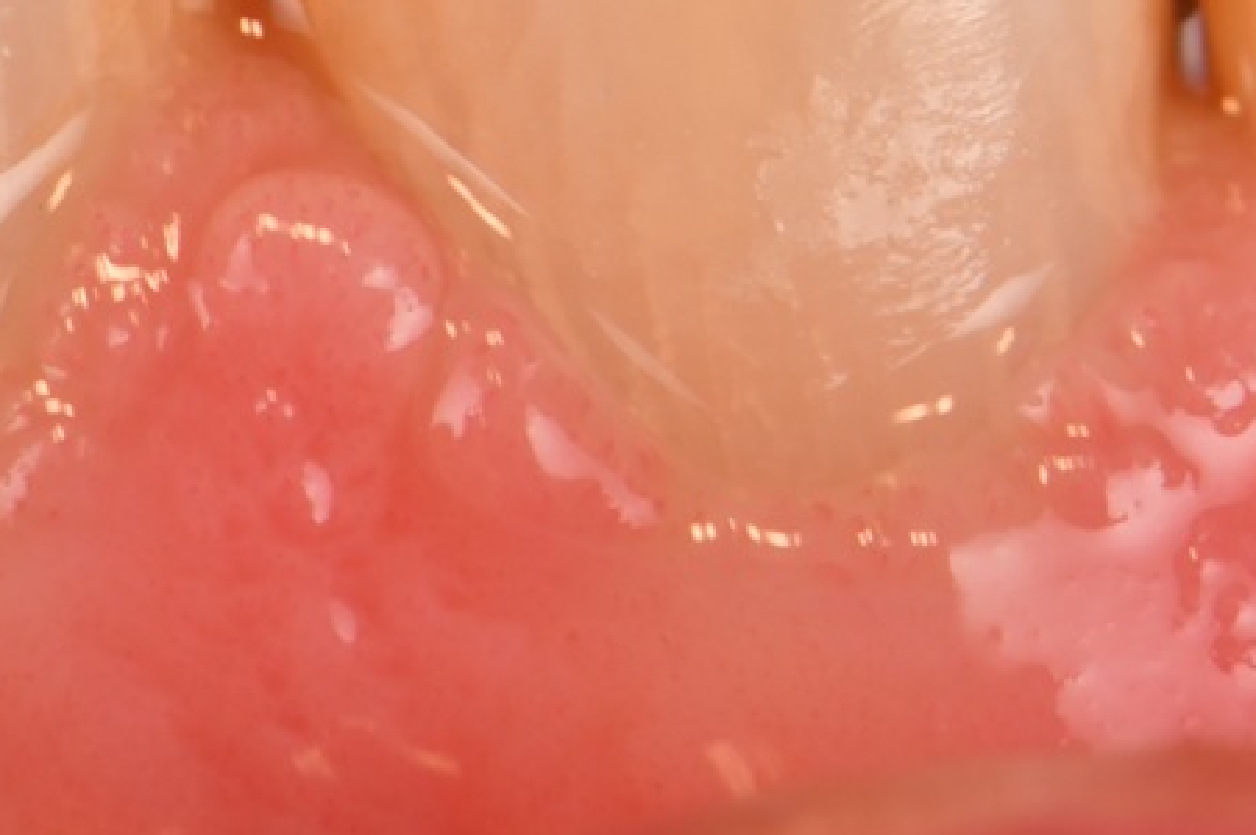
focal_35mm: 471
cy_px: -262
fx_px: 16420
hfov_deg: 4.4
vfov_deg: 2.9
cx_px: 1275
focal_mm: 105
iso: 200
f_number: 32
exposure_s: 1/160
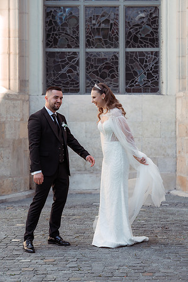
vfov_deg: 23.9
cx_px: 94
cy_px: 141
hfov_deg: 16.0
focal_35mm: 85
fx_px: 667
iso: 200
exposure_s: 1/320
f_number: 3.5
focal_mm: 85
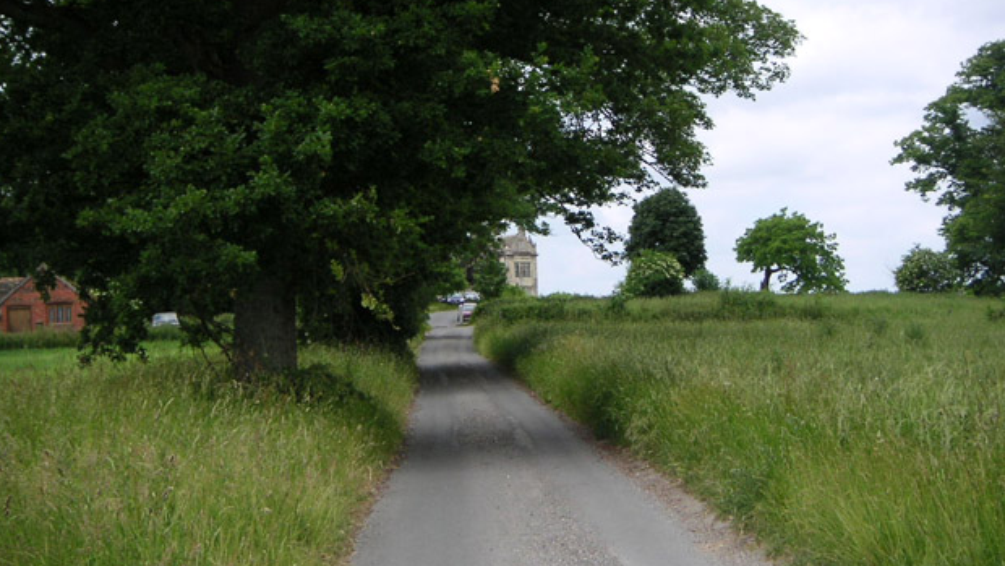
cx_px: 494
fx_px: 1919
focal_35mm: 72
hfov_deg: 29.3
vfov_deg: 16.8
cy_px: 255
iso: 50
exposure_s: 1/750
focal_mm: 9.8
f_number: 3.1
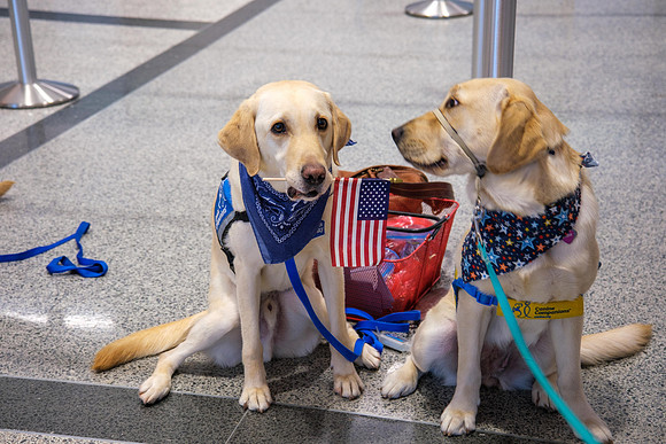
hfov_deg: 31.4
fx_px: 1184
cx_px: 333
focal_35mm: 64
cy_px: 222
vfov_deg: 21.3
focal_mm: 42.9
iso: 640
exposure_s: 1/40
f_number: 4
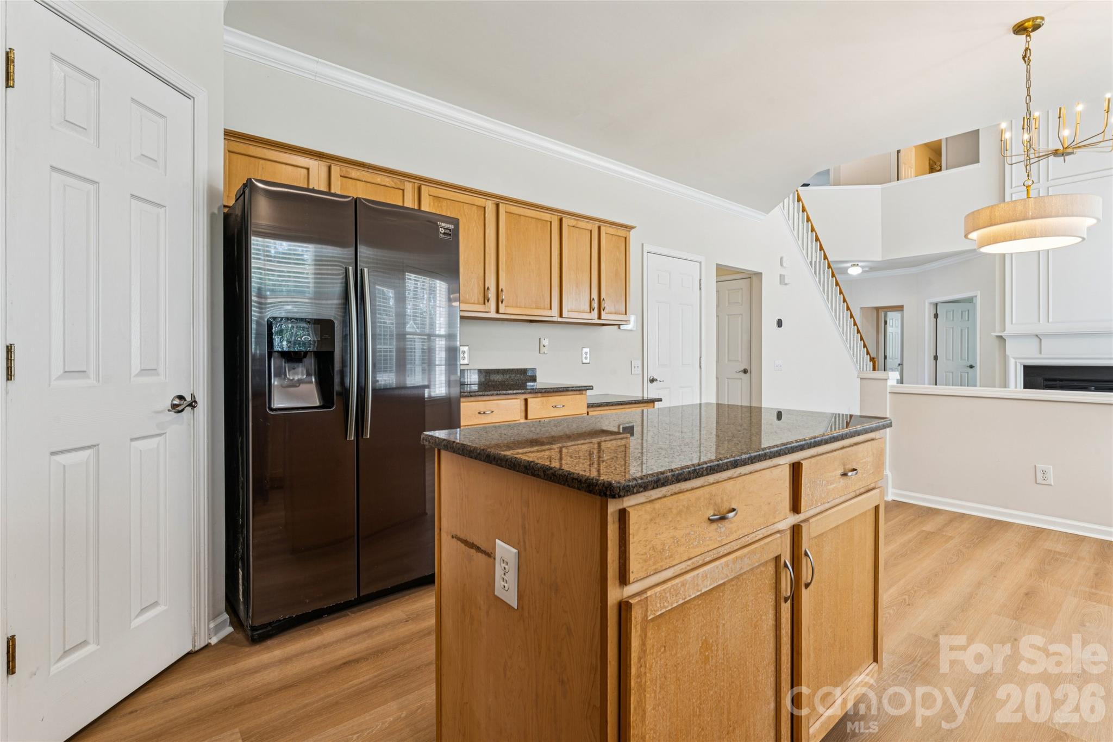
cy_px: 371
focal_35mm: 16
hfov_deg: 95.0
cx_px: 556
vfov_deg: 72.0
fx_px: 510
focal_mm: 16.5
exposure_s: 1/1.67
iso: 100
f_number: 13
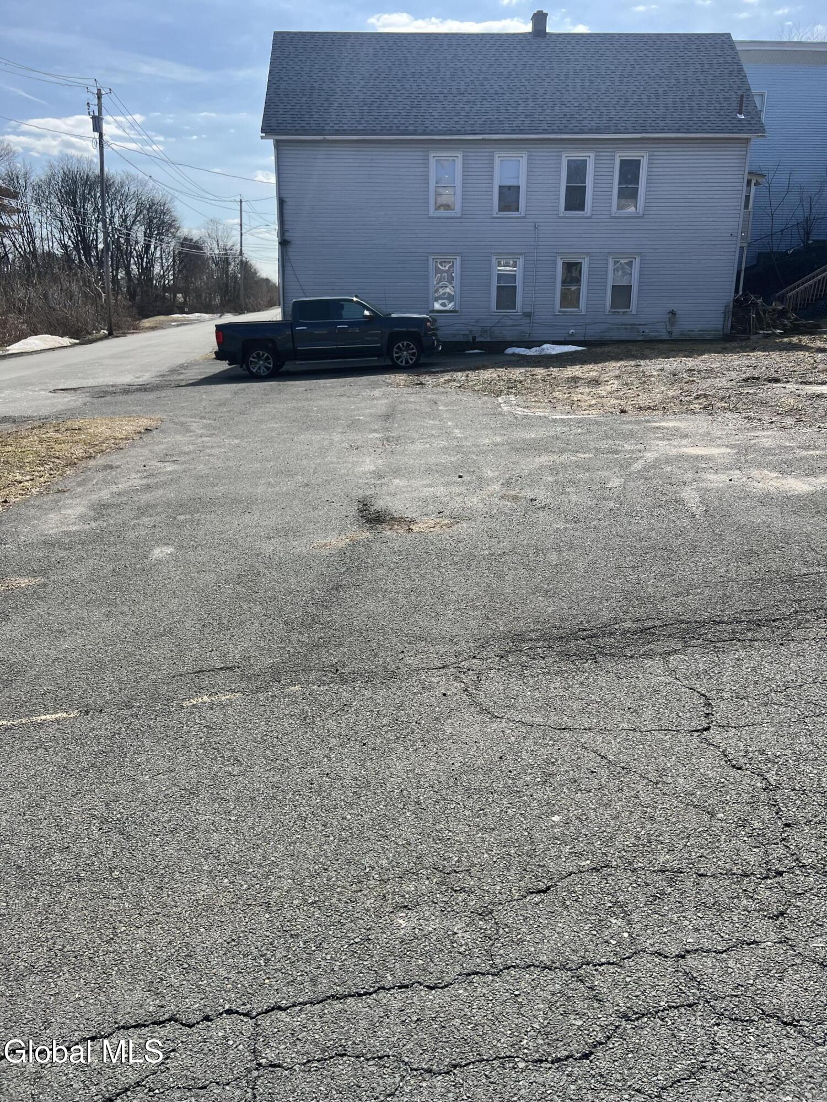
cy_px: 551
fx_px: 828
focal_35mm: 26
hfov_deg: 53.1
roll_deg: +2.0
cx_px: 414
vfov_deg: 67.3
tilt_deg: -10.9
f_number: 1.5
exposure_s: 1/3571
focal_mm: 5.7
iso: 50
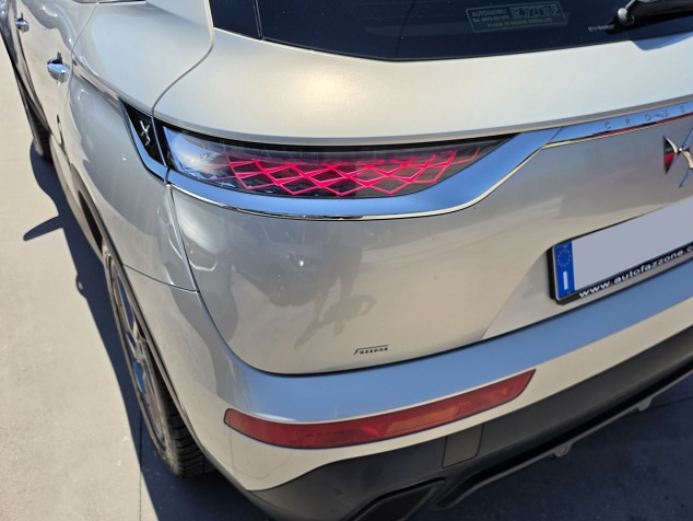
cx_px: 428
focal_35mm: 29
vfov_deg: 48.2
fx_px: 581
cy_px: 251
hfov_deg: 60.9
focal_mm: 6.5
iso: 40
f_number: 1.4
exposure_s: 1/7939
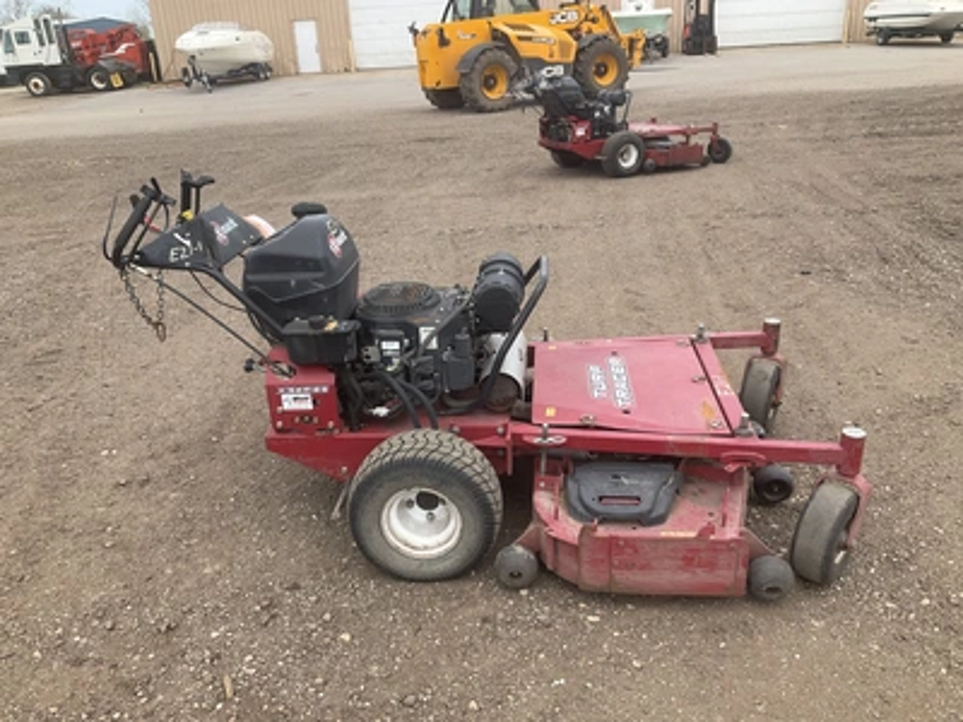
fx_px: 807
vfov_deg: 48.2
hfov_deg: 61.7
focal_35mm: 29
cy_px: 361
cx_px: 482
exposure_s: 1/855
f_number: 1.8
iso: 25
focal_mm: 3
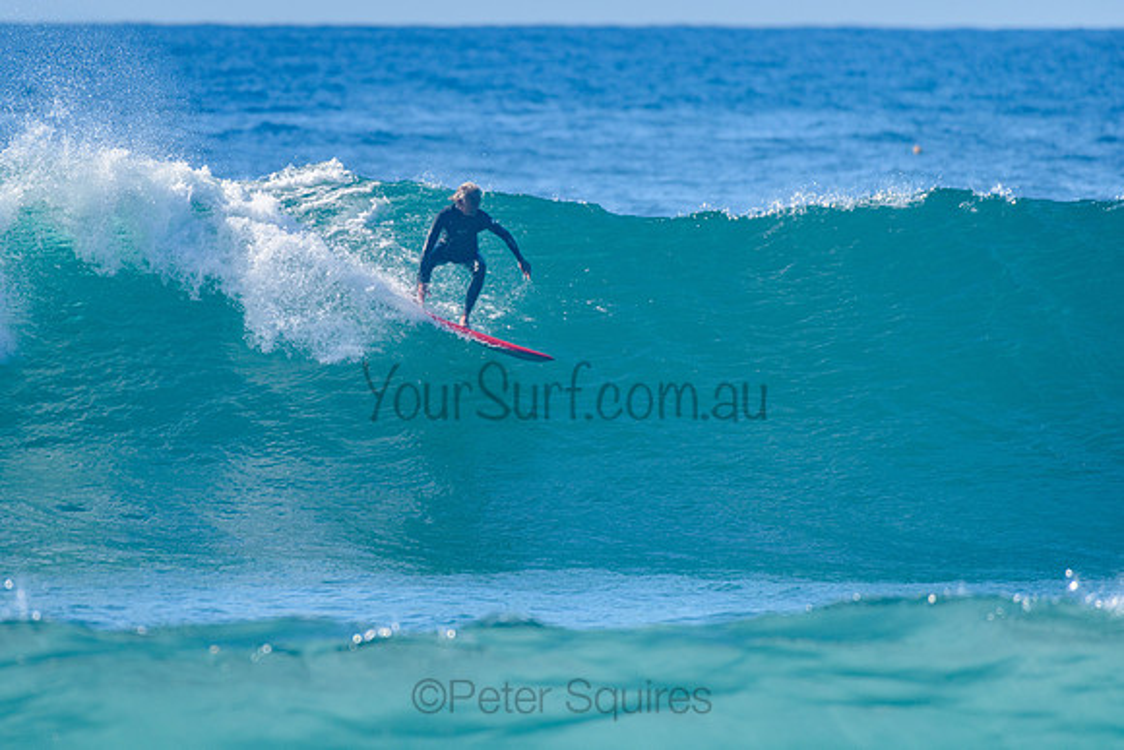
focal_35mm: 613
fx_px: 19136
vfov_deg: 2.2
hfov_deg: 3.4
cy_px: 294
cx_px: 437
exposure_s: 1/2000
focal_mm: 500
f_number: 5.6
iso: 250
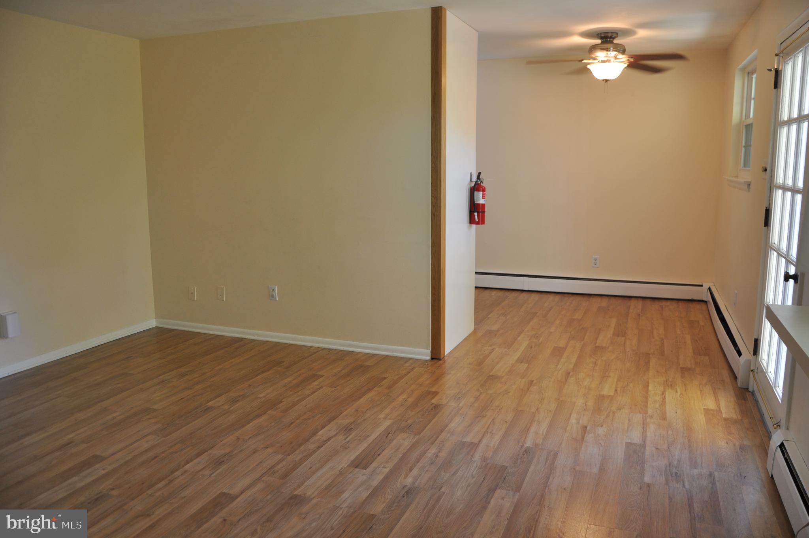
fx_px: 606
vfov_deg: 47.8
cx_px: 404
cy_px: 269
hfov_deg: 67.4
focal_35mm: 27
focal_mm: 18
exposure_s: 1/20
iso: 200
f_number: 3.5
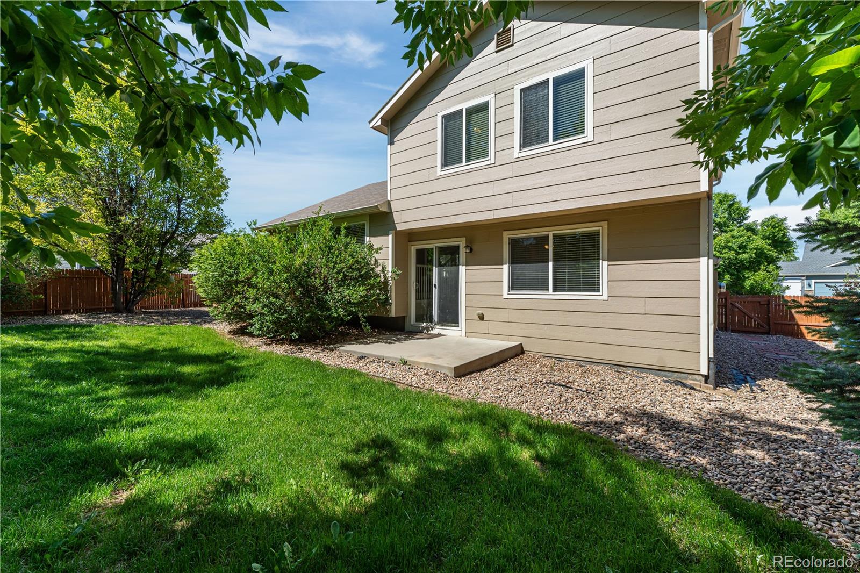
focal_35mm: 15
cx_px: 430
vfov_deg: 75.8
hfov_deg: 98.9
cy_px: 286
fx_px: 368
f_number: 9
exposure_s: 1/2500
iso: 400
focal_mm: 15.4
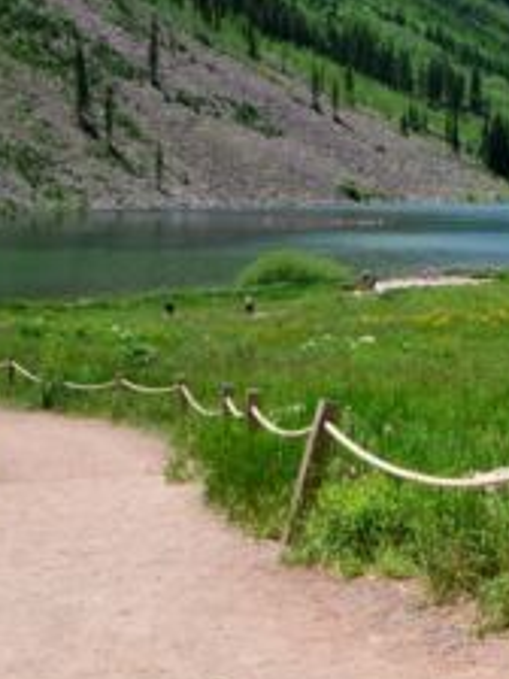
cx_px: 791
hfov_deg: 17.6
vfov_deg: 25.9
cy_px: 150
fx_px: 1451
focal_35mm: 74
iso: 200
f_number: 16
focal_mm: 18
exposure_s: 1/100
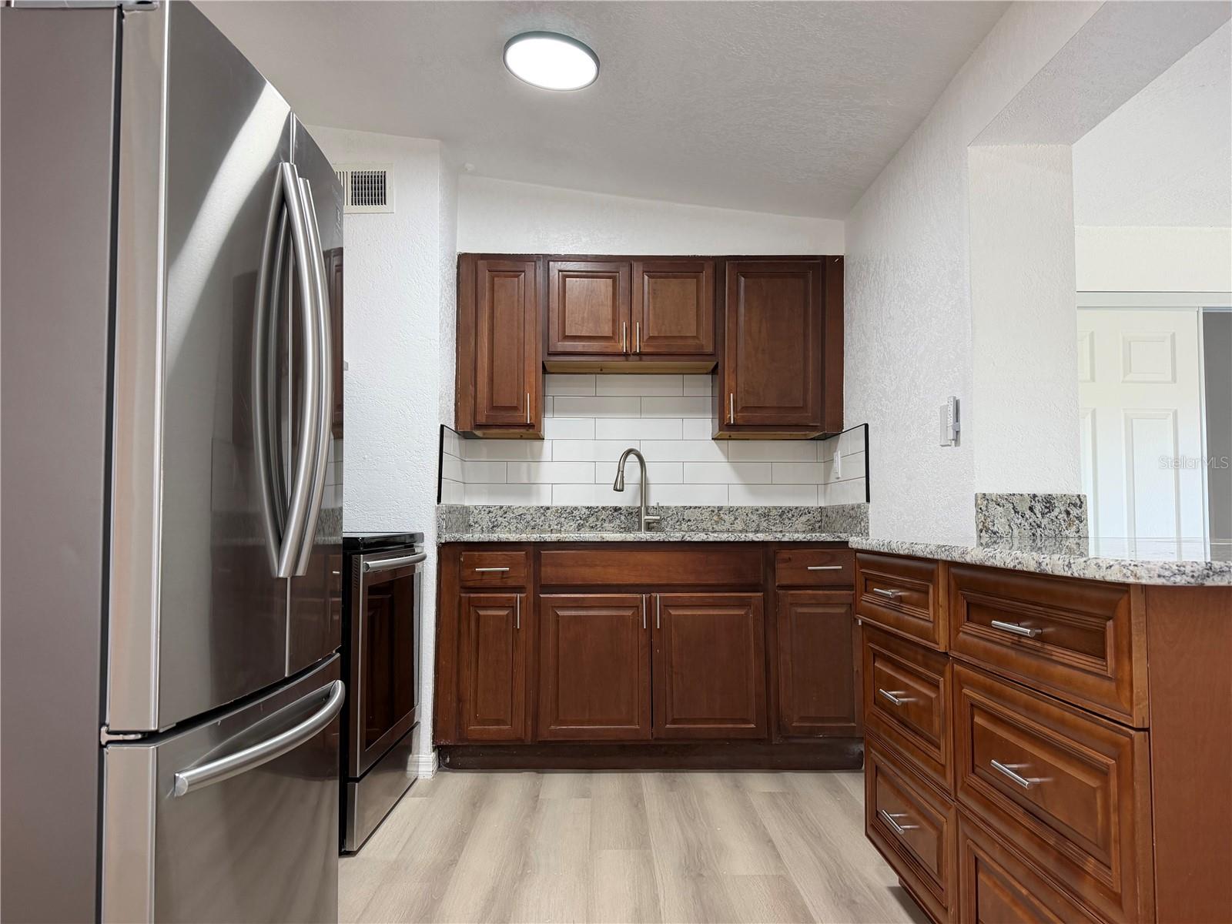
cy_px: 462
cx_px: 616
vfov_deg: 56.8
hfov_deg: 71.6
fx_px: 854
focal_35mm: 24
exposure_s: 1/121
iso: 200
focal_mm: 6.76
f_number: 1.78
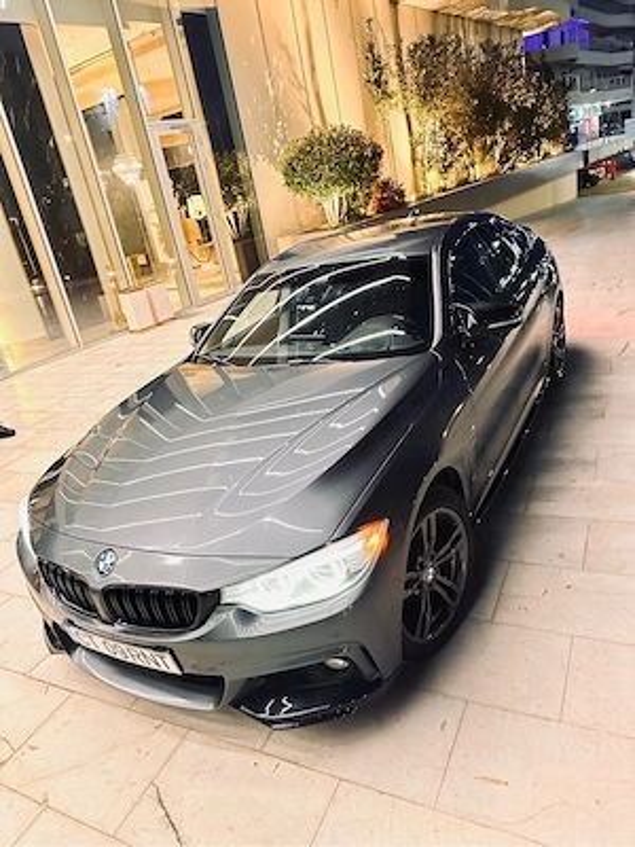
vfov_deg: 71.6
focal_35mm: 24
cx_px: 318
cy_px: 424
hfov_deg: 56.8
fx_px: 587
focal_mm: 6.86
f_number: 1.78
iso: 1600
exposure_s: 1/28
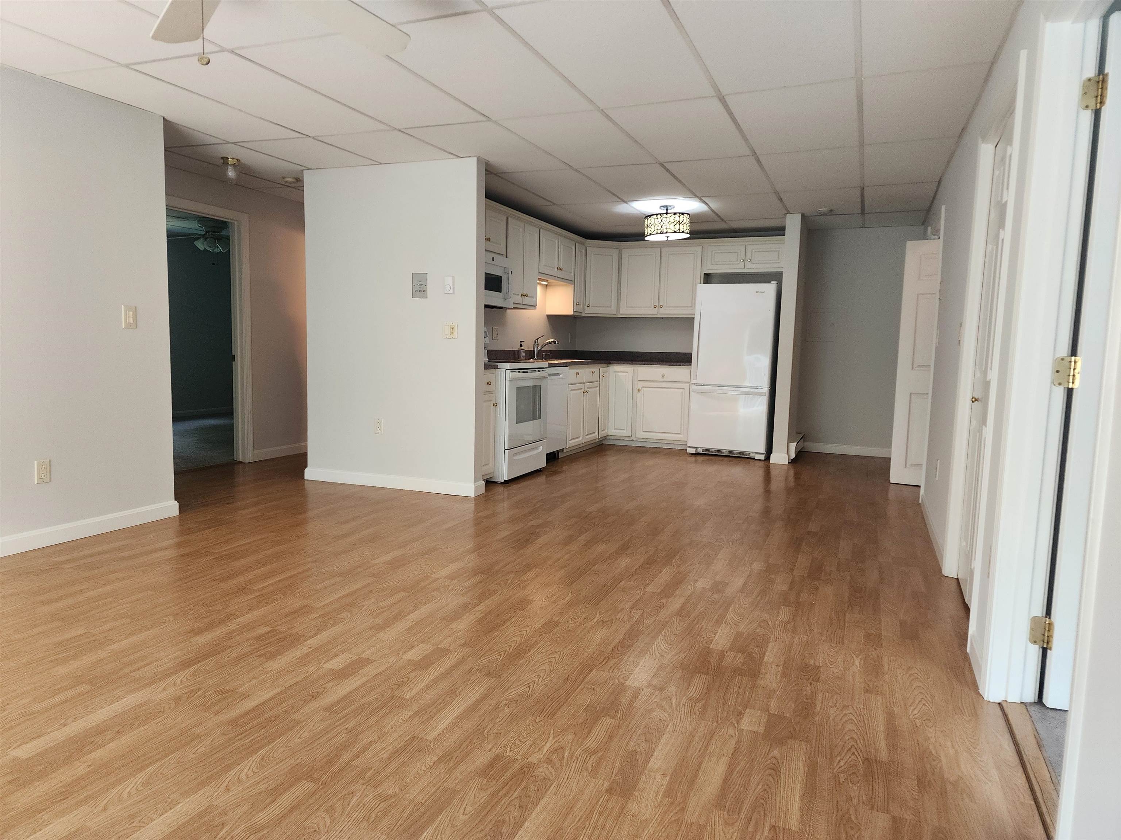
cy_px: 420
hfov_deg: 73.9
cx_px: 560
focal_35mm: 23
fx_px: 745
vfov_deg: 58.9
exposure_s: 1/120
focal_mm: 6.4
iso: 200
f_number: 1.8
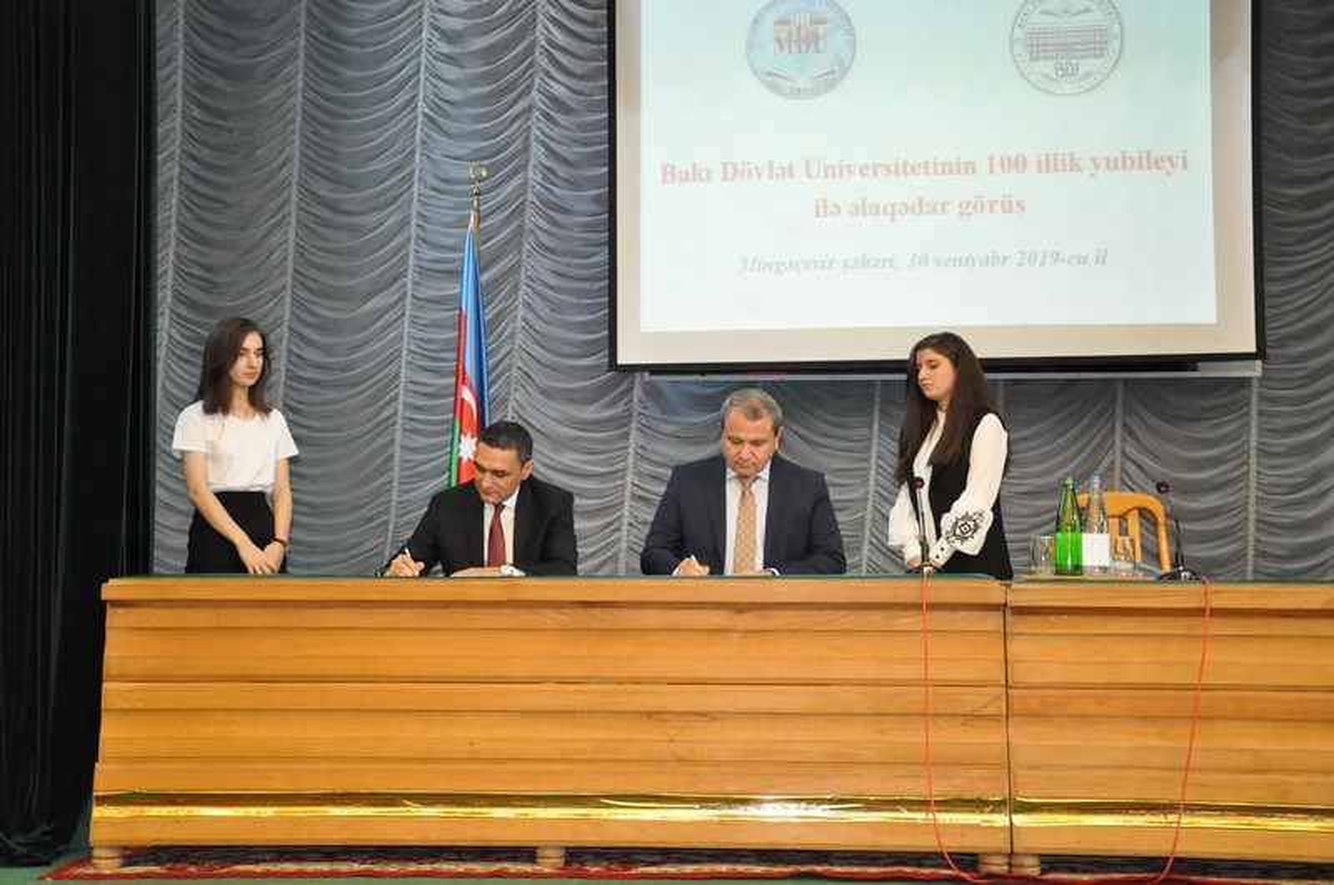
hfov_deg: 41.2
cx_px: 667
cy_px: 442
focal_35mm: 48
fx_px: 1776
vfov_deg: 28.0
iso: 3200
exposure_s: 1/160
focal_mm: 32
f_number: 5.6
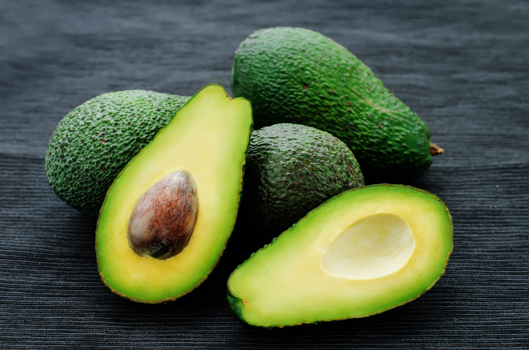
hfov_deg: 27.0
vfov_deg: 18.1
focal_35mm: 75
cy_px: 175
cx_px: 264
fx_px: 1100
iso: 100
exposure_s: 1/8
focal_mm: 50
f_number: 5.6
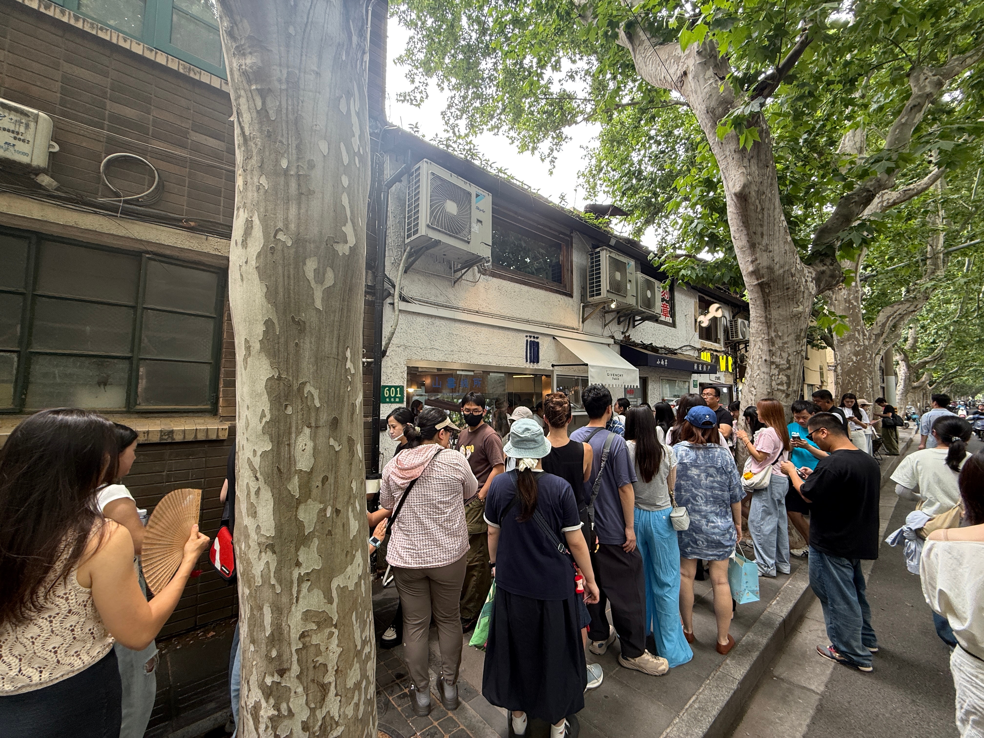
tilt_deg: +4.4
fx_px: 398
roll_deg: +0.3
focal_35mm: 14
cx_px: 492
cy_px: 369
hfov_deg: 102.1
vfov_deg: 85.7
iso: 64
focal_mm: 2.22
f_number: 2.2
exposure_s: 1/99
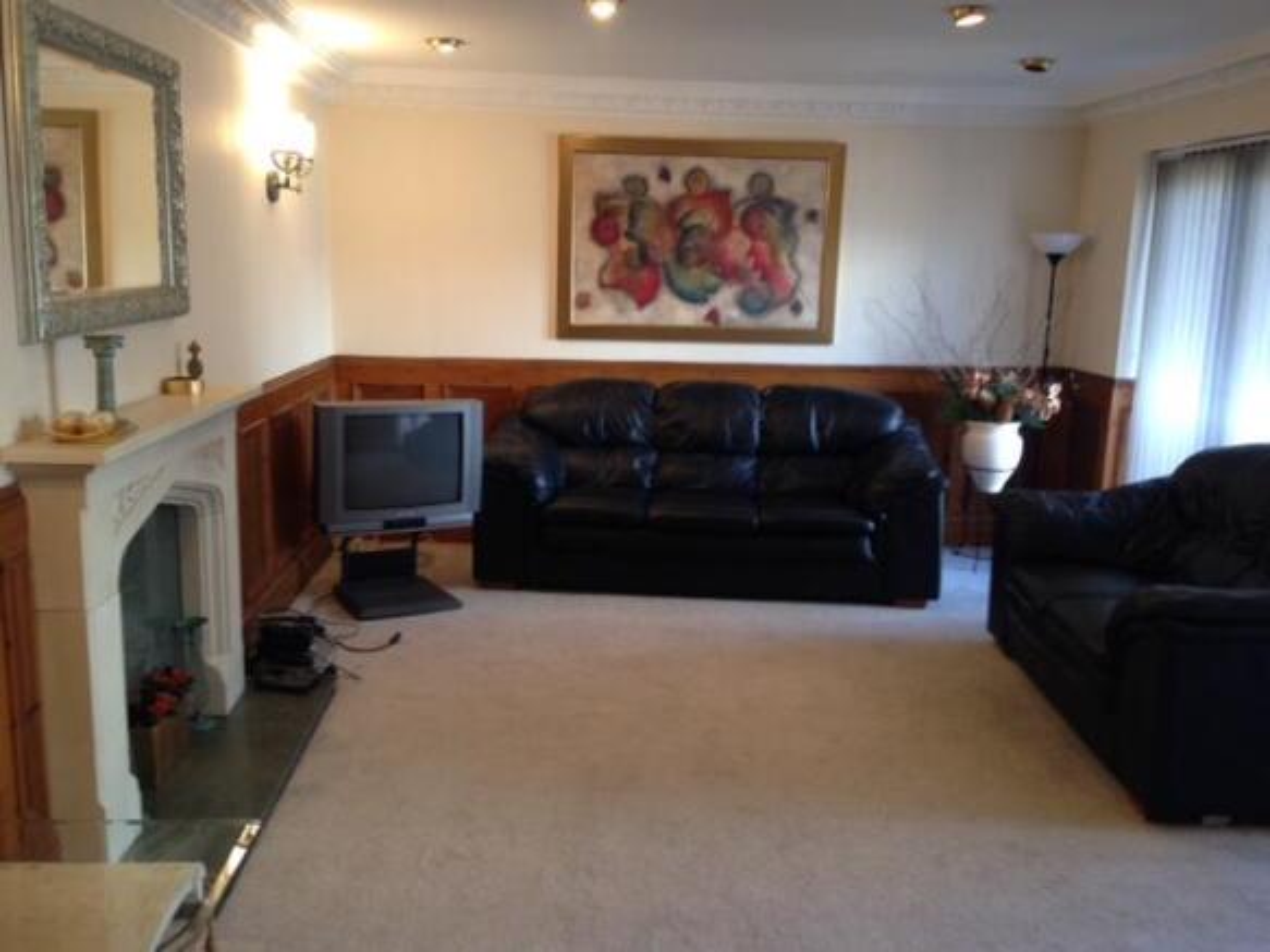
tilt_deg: -11.7
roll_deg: -1.9
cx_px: 635
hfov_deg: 55.4
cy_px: 476
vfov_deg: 42.9
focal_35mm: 33
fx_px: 1210
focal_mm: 4.12
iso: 50
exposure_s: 1/20
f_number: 2.4
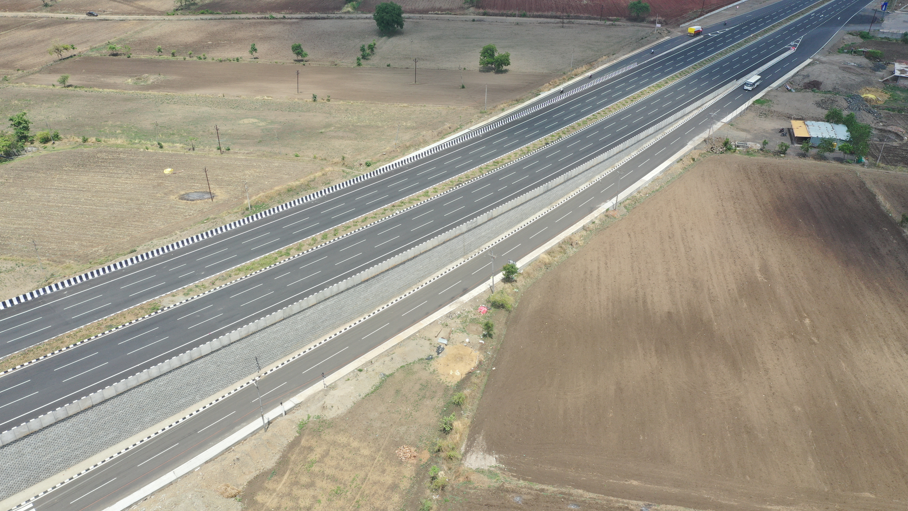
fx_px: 722
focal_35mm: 30
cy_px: 246
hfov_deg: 64.3
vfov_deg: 38.9
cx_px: 445
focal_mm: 10.26
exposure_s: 1/320
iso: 100
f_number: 5.6
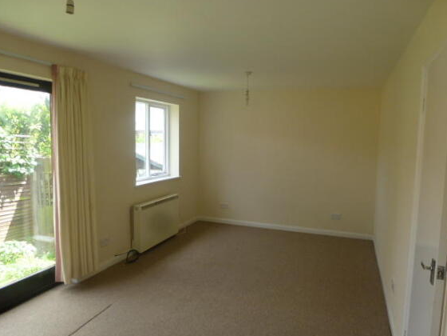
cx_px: 225
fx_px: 323
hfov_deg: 69.4
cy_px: 171
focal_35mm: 25
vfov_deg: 54.9
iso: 100
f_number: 3.3
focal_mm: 4.3
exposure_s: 1/80
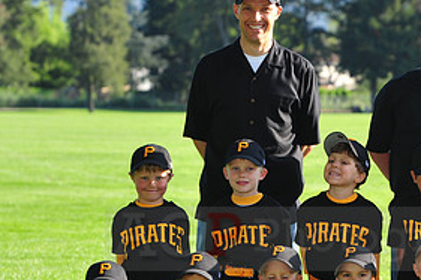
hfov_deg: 9.5
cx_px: 357
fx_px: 2536
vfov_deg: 6.3
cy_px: 226
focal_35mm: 217
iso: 200
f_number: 5
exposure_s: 1/400
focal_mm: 105
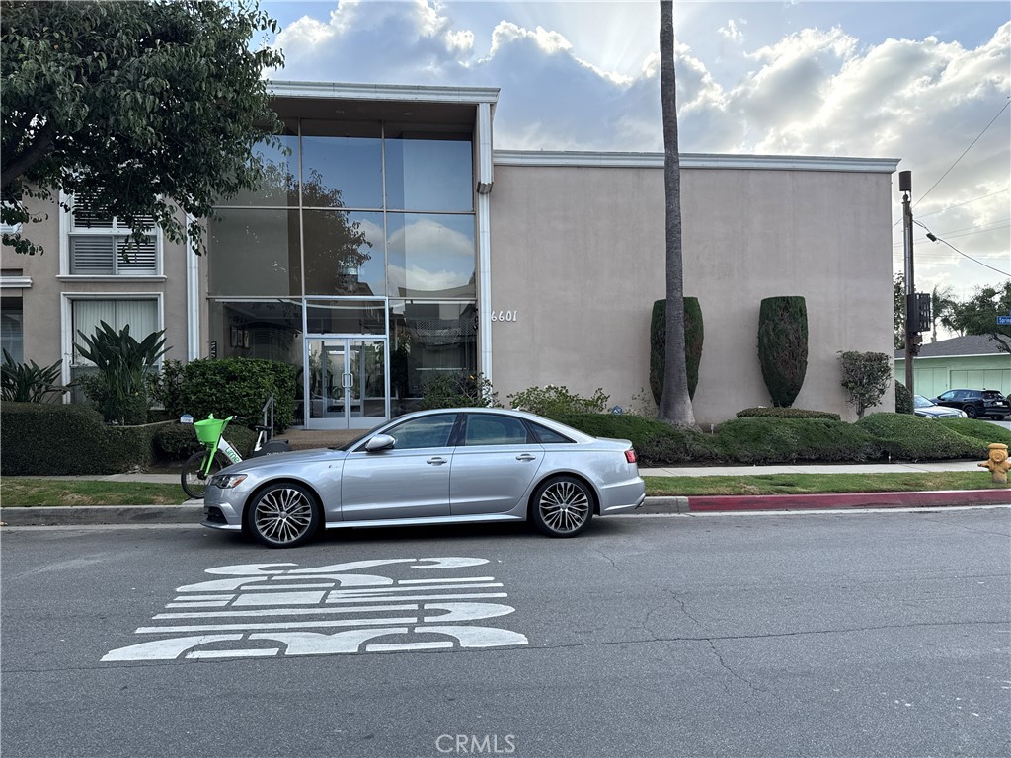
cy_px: 379
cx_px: 506
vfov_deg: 56.8
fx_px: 701
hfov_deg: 71.6
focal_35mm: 24
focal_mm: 6.76
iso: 100
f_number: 1.78
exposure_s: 1/1493
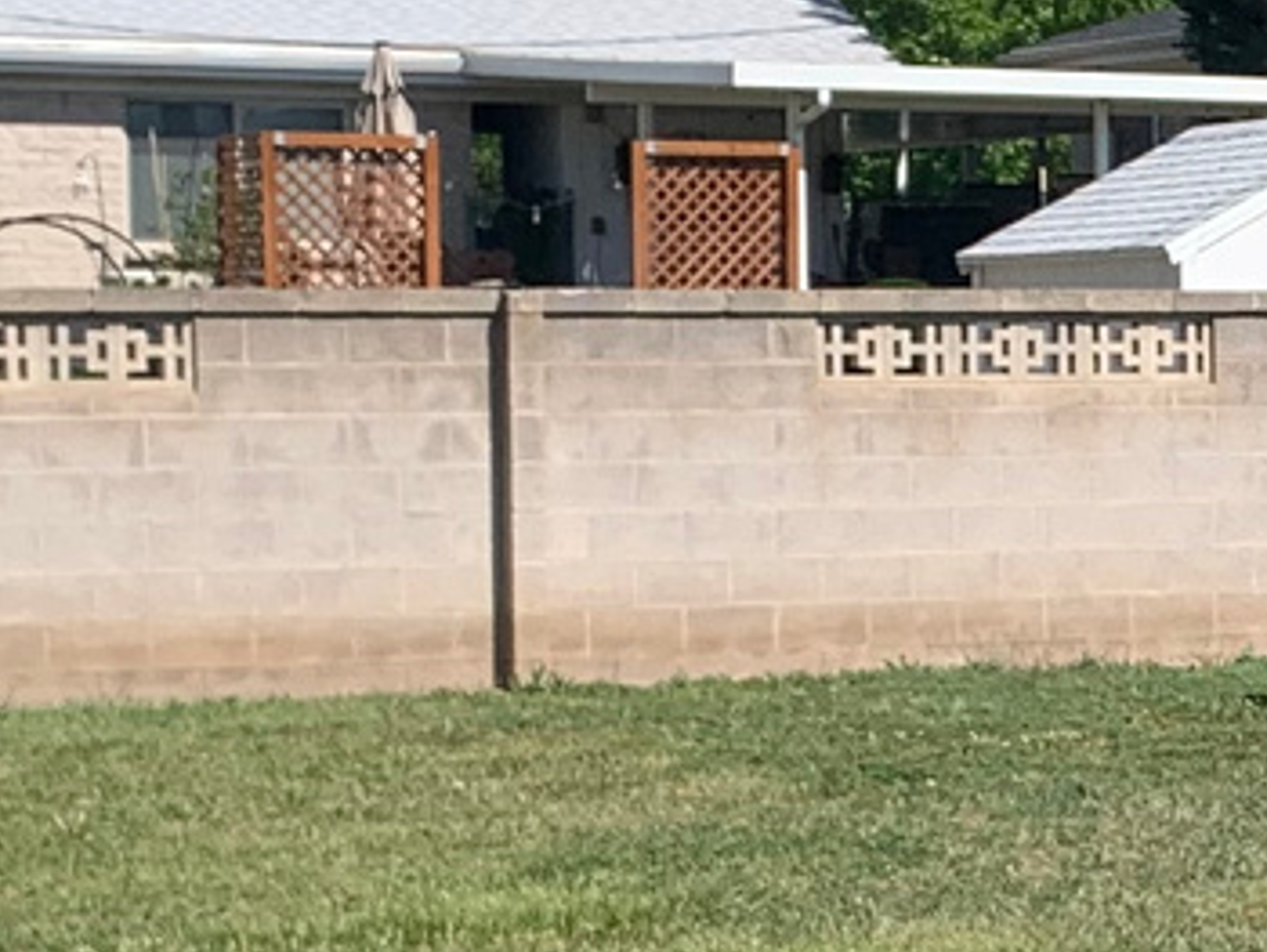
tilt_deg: -5.3
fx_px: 5567
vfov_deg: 9.7
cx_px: 1698
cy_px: 760
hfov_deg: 12.5
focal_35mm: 152
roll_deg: +0.7
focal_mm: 4.25
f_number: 1.8
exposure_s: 1/2208
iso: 25
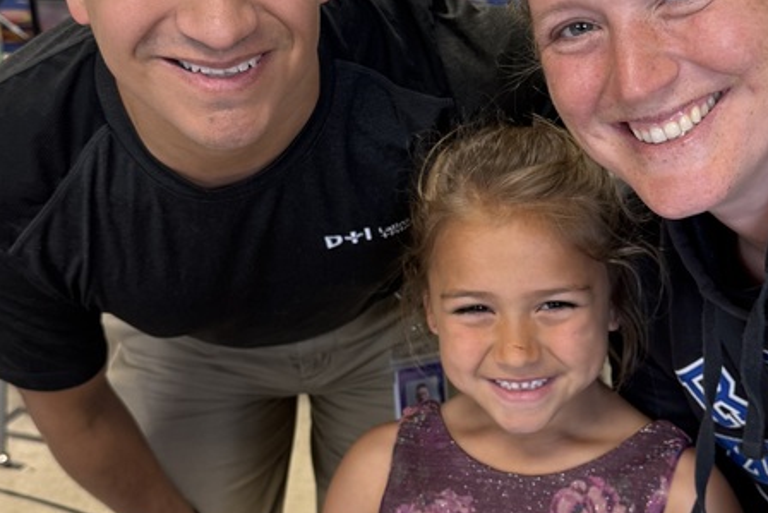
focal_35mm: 57
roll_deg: -0.7
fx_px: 1216
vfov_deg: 23.8
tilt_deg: -20.6
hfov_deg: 34.9
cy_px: 202
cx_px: 480
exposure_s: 1/60
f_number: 1.78
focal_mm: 6.76
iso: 160
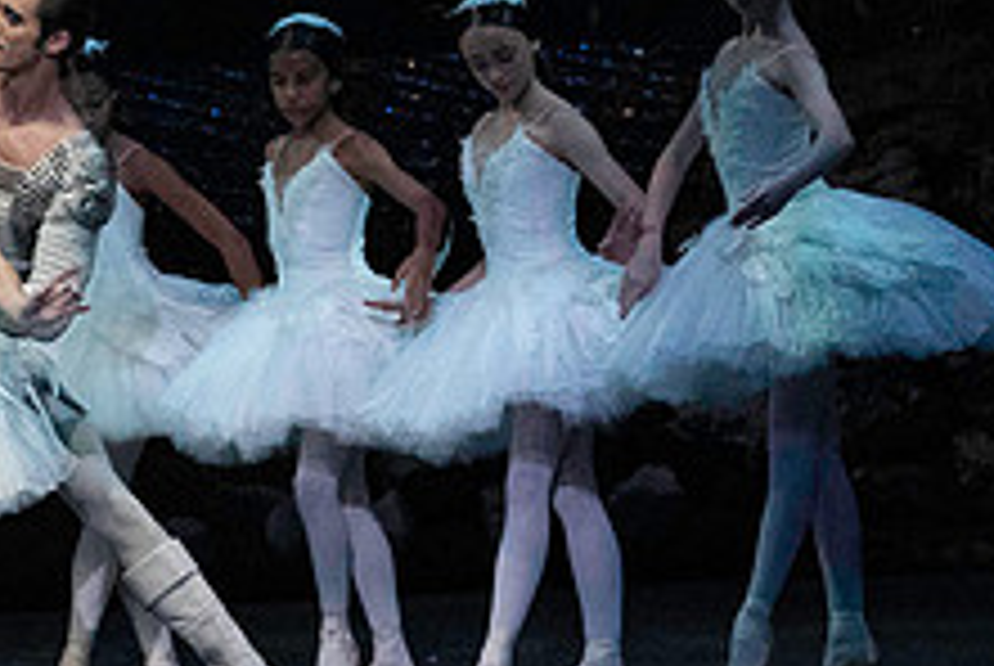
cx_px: 63
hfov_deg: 4.2
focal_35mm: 488
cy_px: 178
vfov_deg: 2.8
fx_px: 13492
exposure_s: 1/400
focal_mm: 186
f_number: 5
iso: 25600
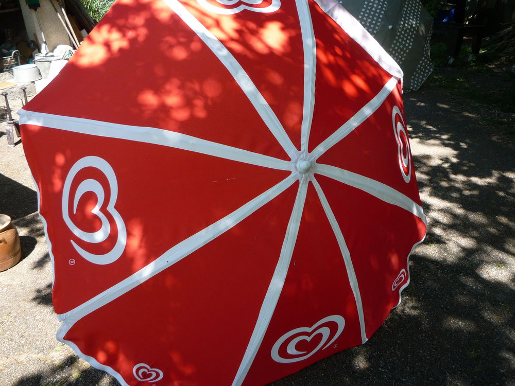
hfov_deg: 60.0
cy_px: 193
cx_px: 258
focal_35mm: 30
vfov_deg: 46.8
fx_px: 446
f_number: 4
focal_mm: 5.2
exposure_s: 1/160
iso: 100
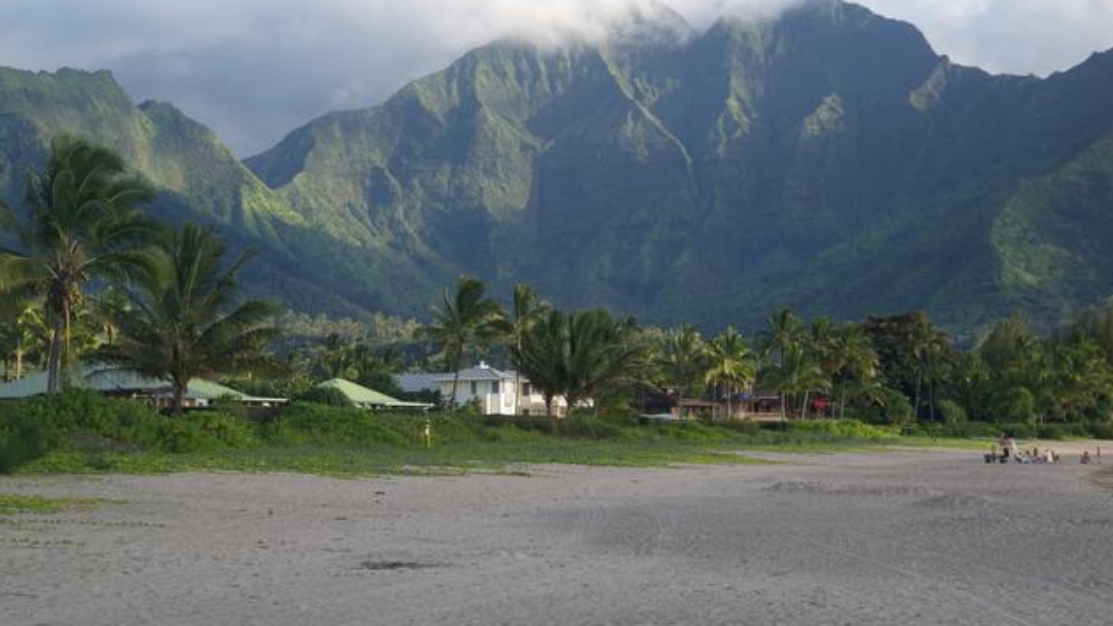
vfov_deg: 14.4
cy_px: 238
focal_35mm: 84
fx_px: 2479
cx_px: 552
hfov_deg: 25.3
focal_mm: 16.3
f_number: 4
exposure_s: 1/373
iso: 100
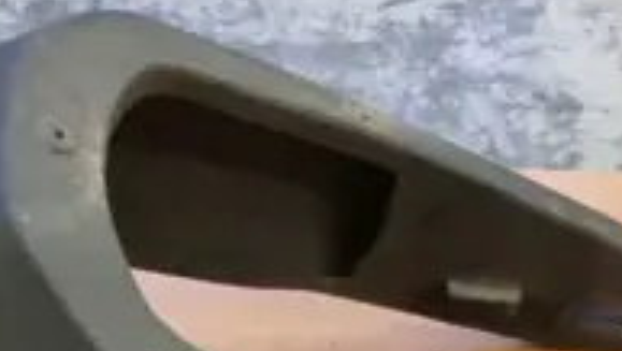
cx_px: 93
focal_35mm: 73
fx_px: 1205
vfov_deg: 15.4
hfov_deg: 28.1
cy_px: 509
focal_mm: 4.9
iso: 640
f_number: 3.2
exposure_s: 1/60
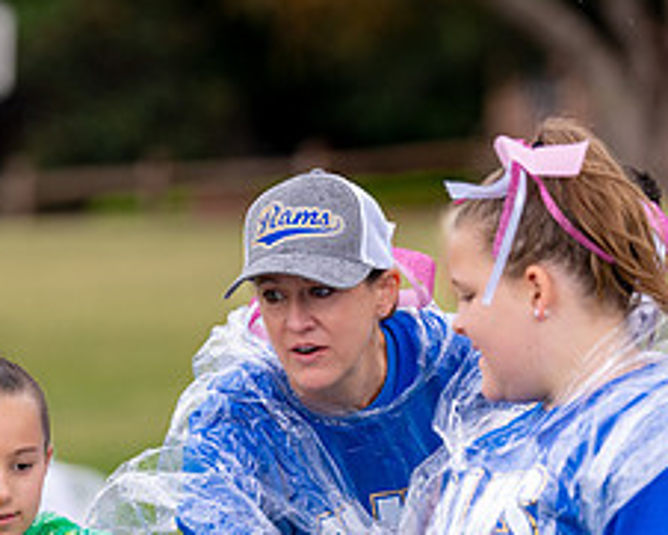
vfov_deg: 4.0
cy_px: 482
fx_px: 7654
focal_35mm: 387
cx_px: 181
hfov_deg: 5.0
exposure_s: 1/1250
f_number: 2.8
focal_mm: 143
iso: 500
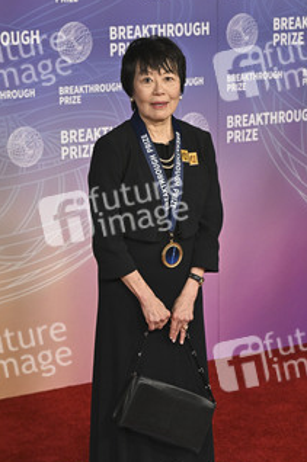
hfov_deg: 17.4
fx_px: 1001
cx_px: 156
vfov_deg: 26.0
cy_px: 285
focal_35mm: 78
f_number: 4
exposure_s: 1/320
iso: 2000
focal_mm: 62
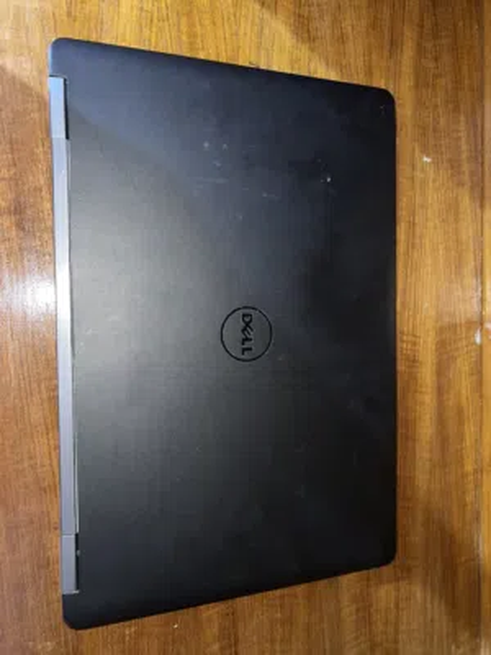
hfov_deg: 53.1
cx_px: 246
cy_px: 328
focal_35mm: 26
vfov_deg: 67.3
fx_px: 492
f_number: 1.5
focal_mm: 5.7
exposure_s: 1/4
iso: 50
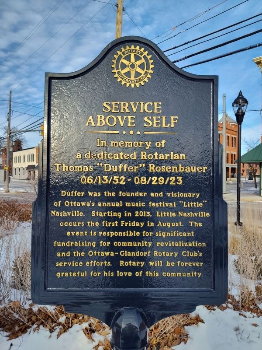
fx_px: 232
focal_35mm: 23
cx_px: 131
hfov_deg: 58.9
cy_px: 175
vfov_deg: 73.9
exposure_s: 1/810
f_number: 1.8
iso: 100
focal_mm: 5.56
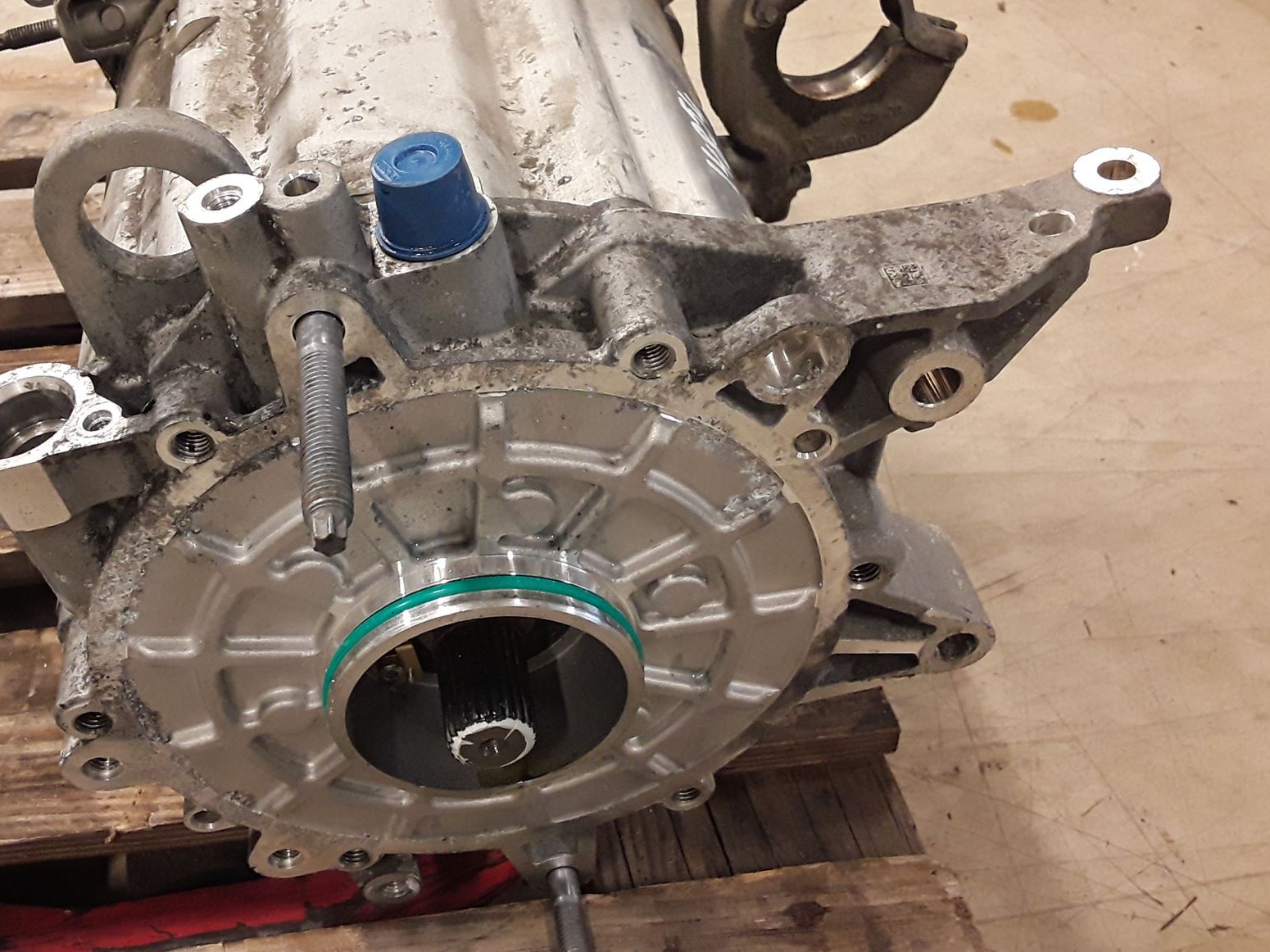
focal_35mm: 37
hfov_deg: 49.6
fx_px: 1357
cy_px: 410
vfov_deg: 38.6
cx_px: 474
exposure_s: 1/50
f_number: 1.9
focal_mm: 2.91
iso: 160
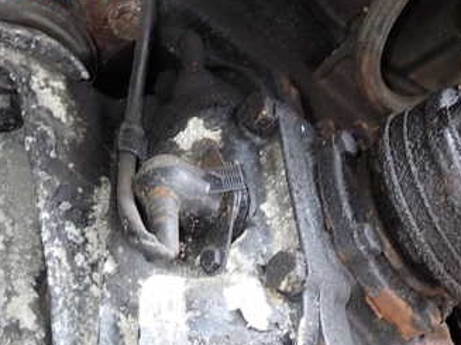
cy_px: 287
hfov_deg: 34.8
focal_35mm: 55
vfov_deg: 26.0
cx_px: 283
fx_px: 732
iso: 200
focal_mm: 5.4
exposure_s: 1/30
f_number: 2.3
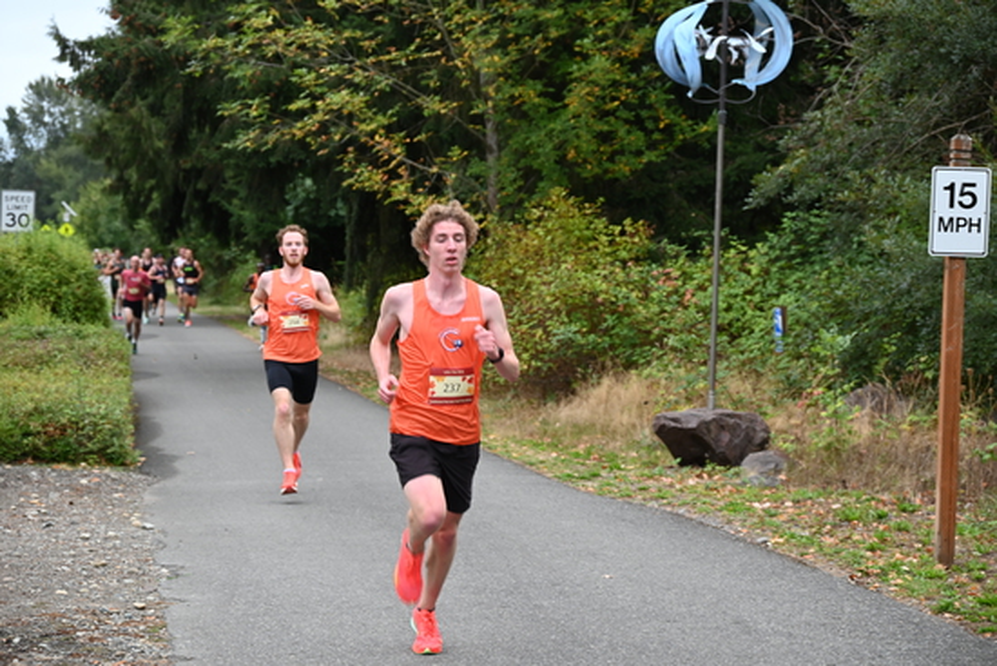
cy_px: 333
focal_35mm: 92
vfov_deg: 14.9
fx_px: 2548
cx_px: 498
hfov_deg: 22.1
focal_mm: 92
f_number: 6.3
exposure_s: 1/125
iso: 560
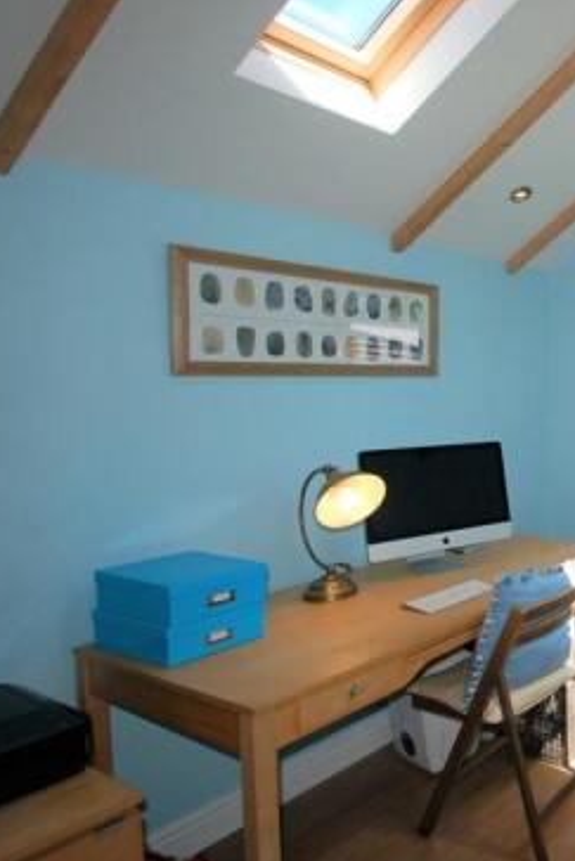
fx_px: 646
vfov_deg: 67.3
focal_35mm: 27
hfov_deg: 34.2
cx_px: 748
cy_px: 397
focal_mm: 10
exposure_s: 1/200
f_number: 7.1
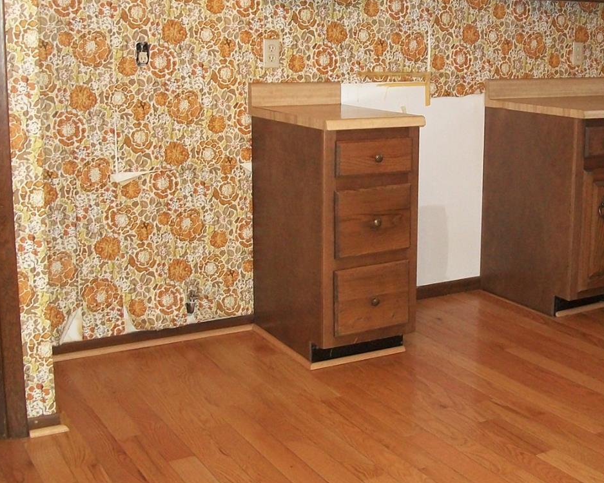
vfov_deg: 30.2
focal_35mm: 50
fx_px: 894
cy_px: 197
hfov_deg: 36.7
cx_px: 436
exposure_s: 1/30
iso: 240
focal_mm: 5.7
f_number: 2.9
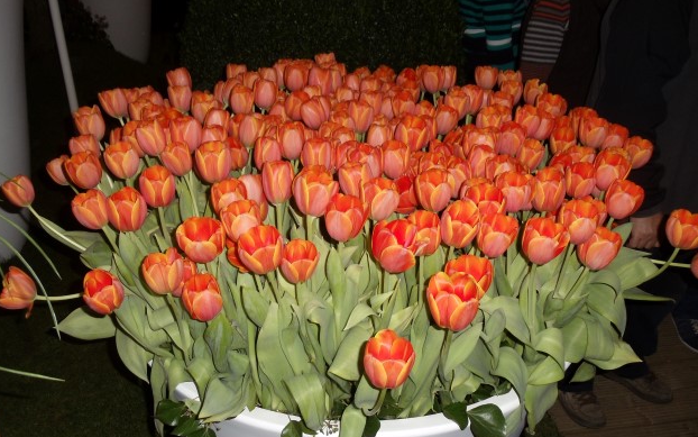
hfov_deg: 41.8
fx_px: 913
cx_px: 348
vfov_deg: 26.9
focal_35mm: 48
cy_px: 247
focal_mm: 6
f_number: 3.5
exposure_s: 1/30
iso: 100
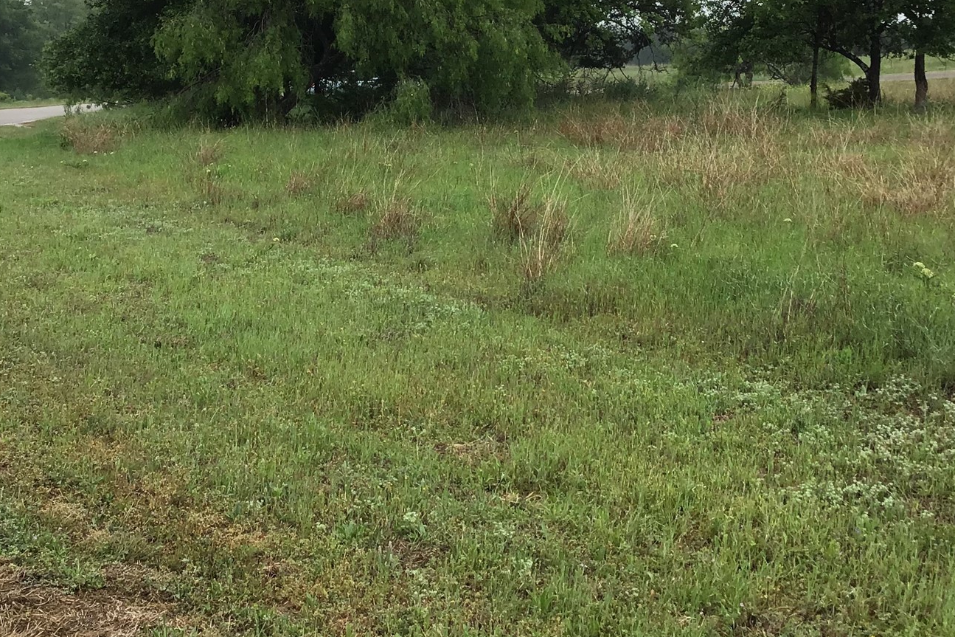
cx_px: 473
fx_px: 1353
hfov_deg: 38.9
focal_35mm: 51
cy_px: 205
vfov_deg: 26.3
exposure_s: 1/347
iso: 25
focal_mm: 3.3
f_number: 2.4
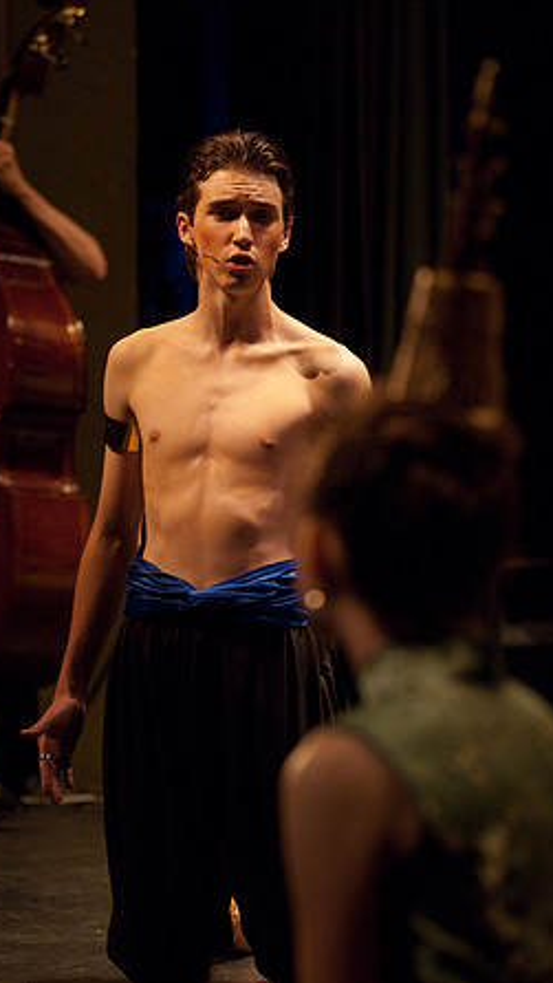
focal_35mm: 184
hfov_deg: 6.6
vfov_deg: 11.7
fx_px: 4795
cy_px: 489
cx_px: 299
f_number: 2.8
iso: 1000
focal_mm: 116
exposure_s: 1/125
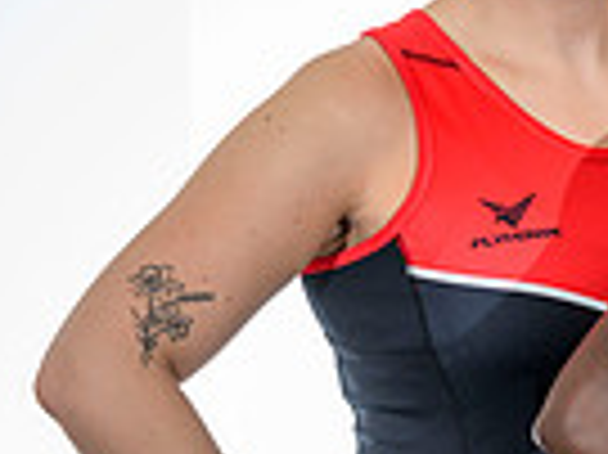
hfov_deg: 3.9
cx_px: 1249
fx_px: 8897
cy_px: 269
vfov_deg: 2.9
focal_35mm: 507
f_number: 5
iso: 320
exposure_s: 1/160
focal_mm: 120
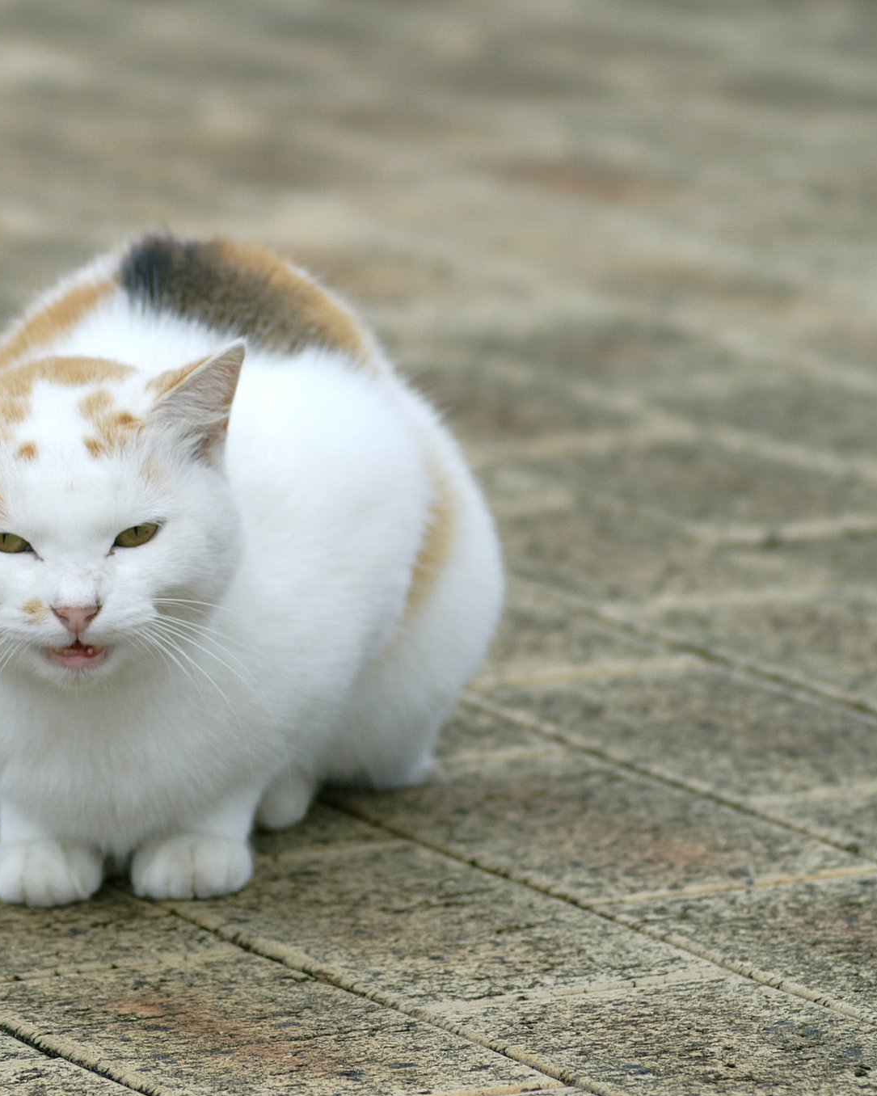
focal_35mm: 287
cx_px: 158
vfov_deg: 6.7
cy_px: 550
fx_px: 9301
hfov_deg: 5.4
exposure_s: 1/250
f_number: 5.6
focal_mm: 135
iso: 100
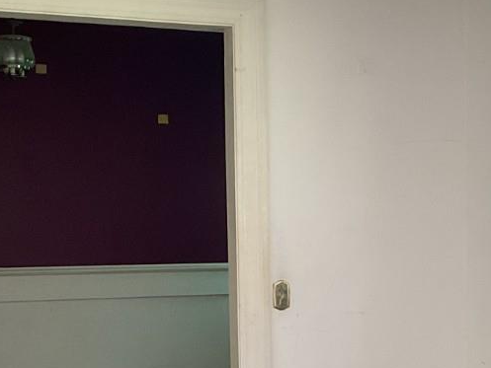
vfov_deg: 17.4
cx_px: 398
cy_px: 290
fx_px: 1192
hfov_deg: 22.9
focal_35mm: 84
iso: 64
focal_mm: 3
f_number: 1.8
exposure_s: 1/60
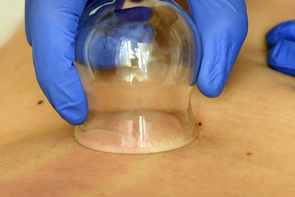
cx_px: 191
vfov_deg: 3.2
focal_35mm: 434
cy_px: 50
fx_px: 3556
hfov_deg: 4.7
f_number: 4
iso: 640
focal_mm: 135
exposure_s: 1/320
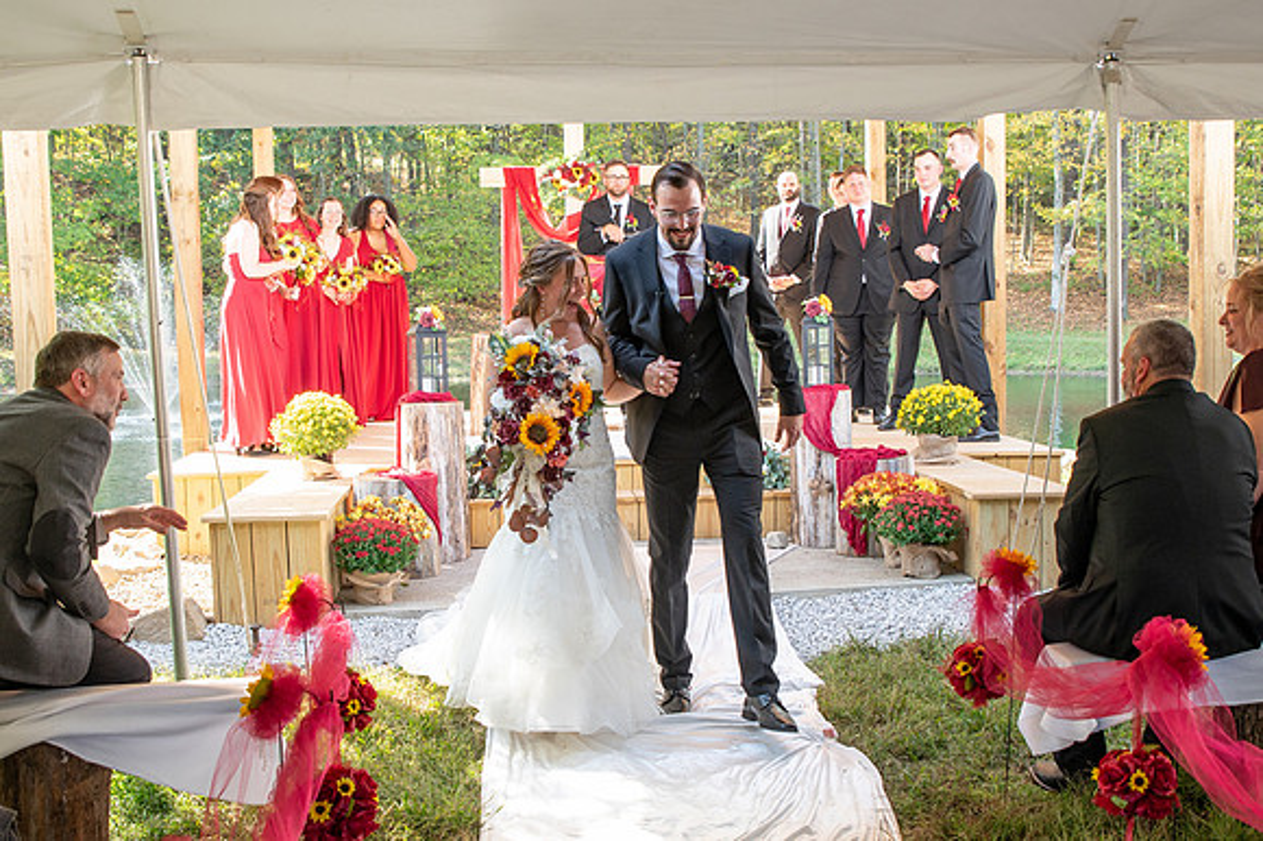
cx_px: 663
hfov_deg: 47.5
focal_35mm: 41
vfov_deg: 32.6
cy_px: 460
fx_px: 1435
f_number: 4
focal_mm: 26
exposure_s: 1/200
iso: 250
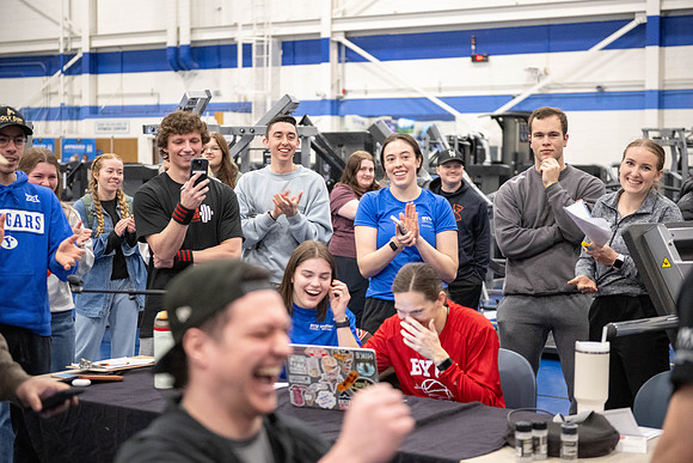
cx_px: 346
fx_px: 1348
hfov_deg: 28.8
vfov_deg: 19.5
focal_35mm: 70
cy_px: 232
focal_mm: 70
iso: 6400
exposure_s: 1/200
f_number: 2.8
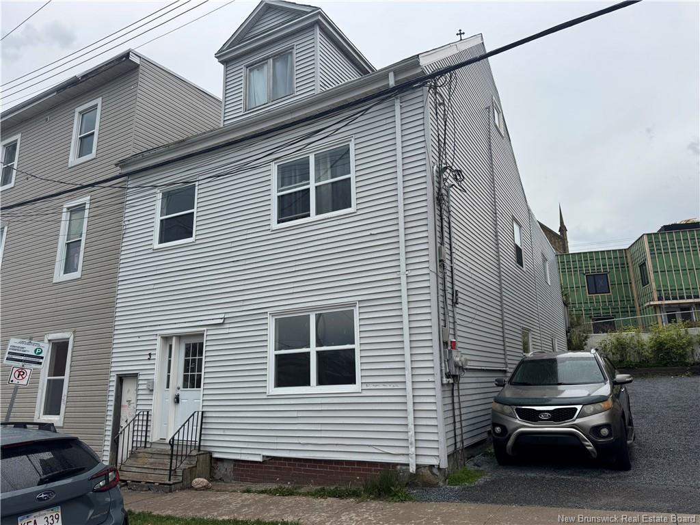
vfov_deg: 56.8
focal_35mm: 24
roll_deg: +2.1
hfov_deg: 71.6
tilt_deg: +13.8
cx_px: 350
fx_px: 485
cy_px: 262
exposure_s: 1/3802
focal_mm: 6.76
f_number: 1.78
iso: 80
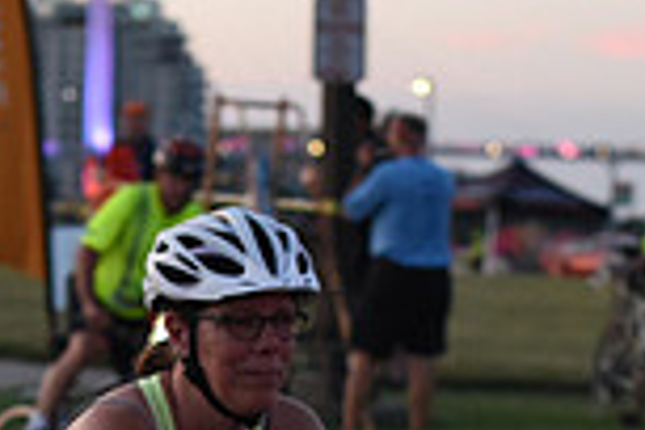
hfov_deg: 10.8
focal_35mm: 190
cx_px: 287
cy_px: 782
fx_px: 3404
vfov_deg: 7.0
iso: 2500
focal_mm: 50
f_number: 2.8
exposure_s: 1/400
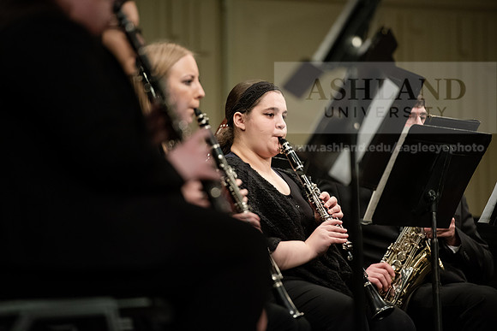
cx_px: 248
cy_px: 166
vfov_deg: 6.9
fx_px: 2762
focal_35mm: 200
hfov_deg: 10.3
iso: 3200
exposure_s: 1/200
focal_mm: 200
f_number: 3.2
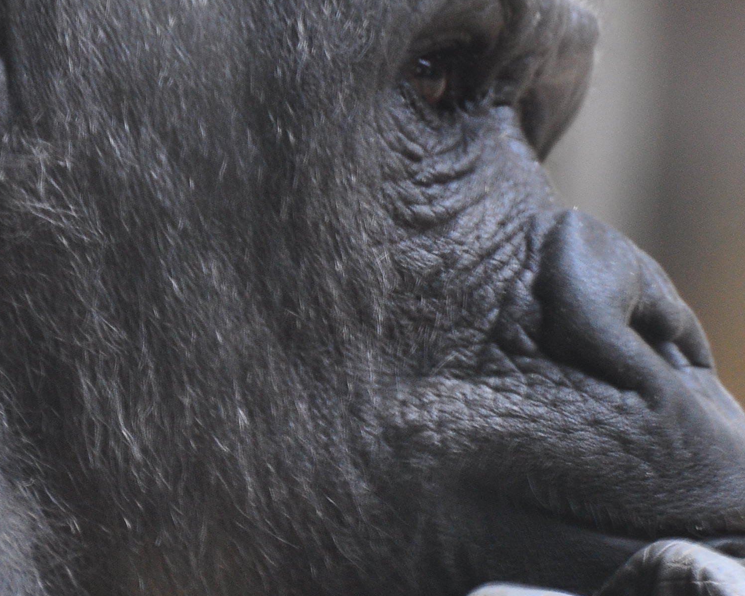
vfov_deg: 1.4
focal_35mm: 1086
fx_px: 23944
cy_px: 425
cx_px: 462
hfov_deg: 1.8
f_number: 5.6
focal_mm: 270
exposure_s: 1/30
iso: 500
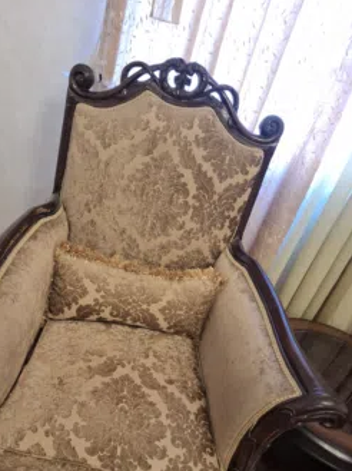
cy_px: 272
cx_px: 139
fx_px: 380
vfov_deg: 63.2
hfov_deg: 49.3
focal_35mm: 28
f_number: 1.8
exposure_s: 1/50
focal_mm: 5.54
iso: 320
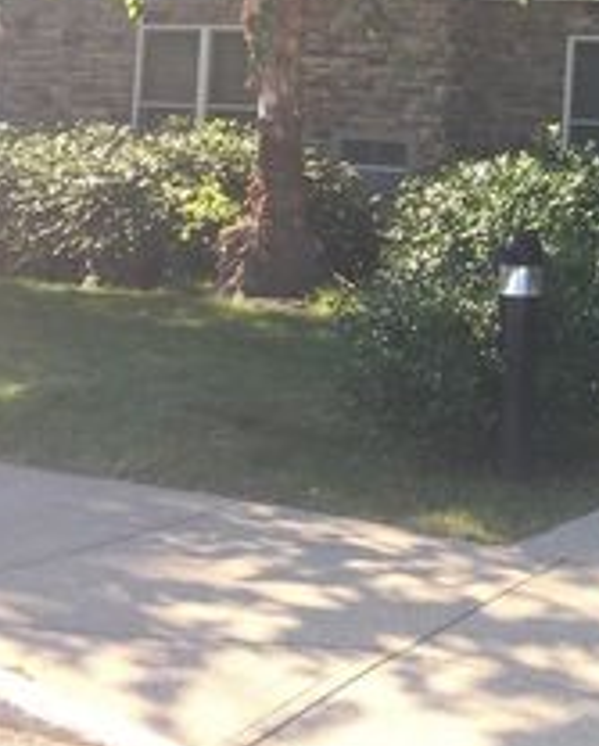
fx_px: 1504
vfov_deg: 27.0
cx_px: 739
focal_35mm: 68
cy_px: 99
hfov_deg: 20.9
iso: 32
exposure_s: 1/412
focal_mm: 4.15
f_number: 2.2
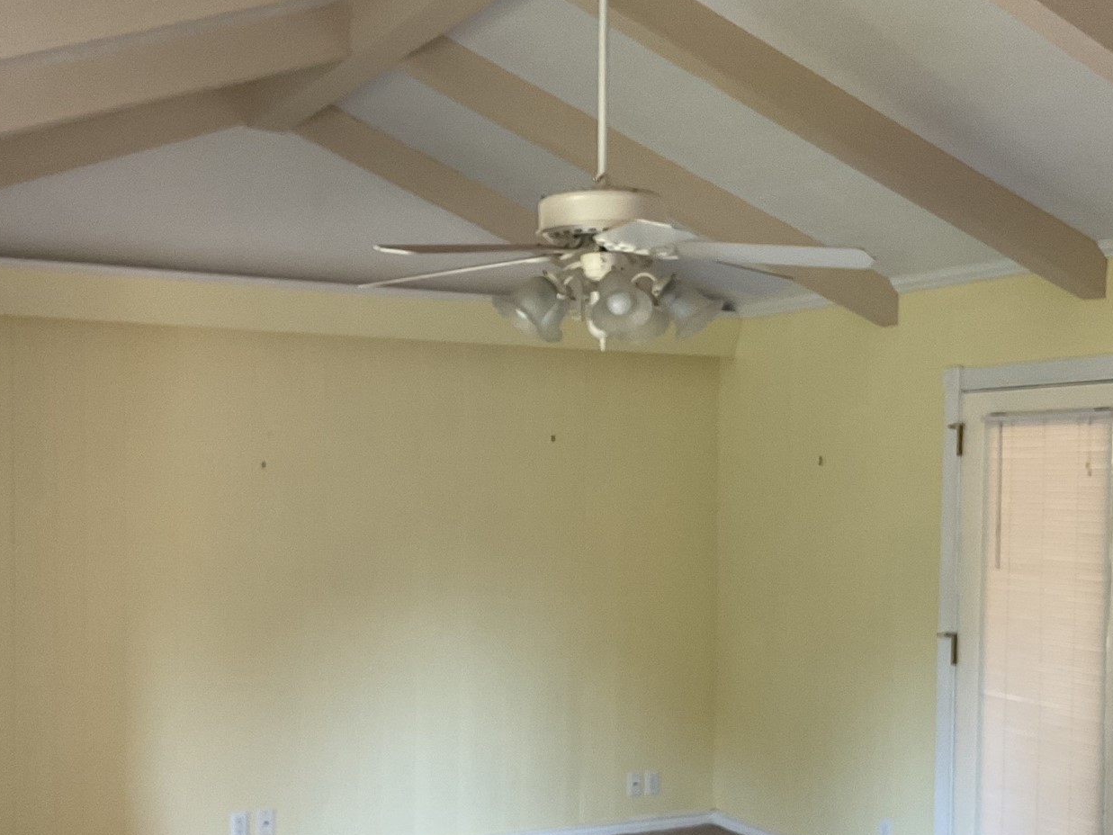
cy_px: 543
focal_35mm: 48
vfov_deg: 30.1
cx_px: 578
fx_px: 1543
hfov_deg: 39.6
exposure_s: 1/60
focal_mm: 3
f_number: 1.8
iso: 80
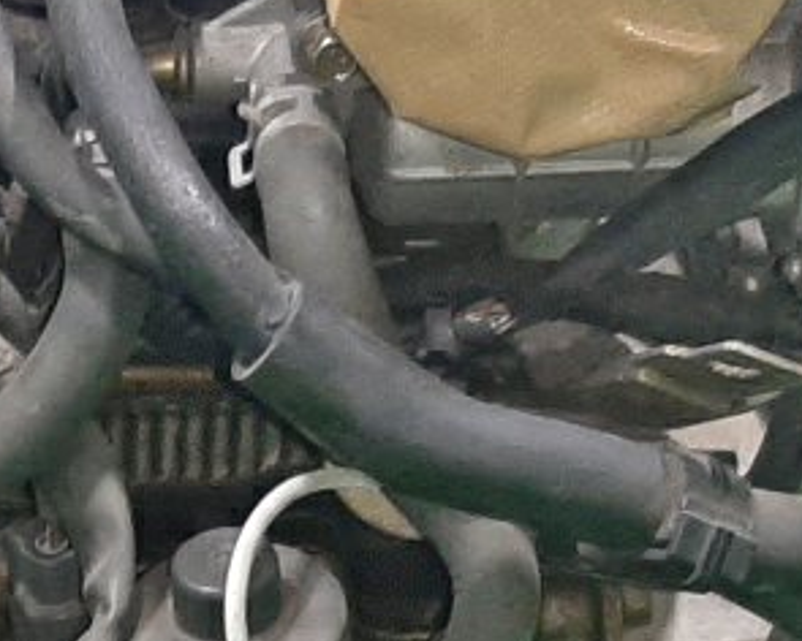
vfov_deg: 11.8
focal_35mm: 124
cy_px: 997
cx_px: -117
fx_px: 2943
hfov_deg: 15.1
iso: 241
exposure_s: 1/50
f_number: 1.7
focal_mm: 3.93
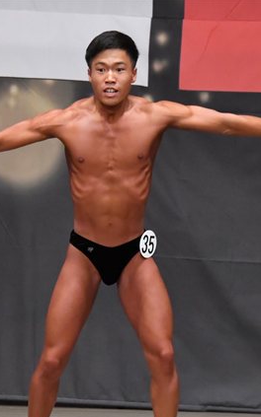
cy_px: 252
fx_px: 4785
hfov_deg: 3.1
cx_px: 45
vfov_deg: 5.0
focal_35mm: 420
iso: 6400
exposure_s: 1/400
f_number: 5.6
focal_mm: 150
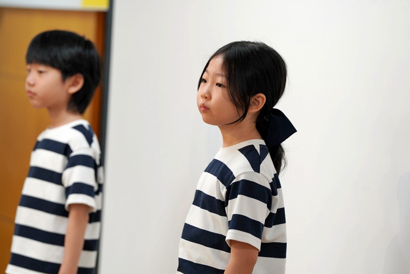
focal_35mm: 188
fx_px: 2141
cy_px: 137
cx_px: 205
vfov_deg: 7.3
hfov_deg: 10.9
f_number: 4
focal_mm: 188
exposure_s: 1/200
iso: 1000
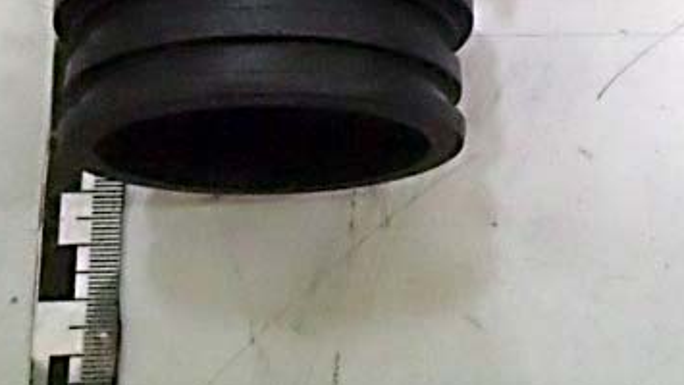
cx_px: 439
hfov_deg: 37.5
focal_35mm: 55
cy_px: -65
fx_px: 998
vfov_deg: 20.6
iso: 6400
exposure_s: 1/400
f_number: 3.9
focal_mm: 5
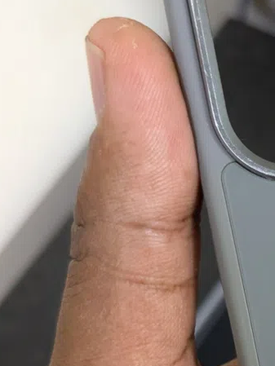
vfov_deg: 25.7
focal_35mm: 73
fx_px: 773
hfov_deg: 18.1
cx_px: 406
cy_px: 341
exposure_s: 1/104
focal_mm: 4.53
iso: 920
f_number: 1.7
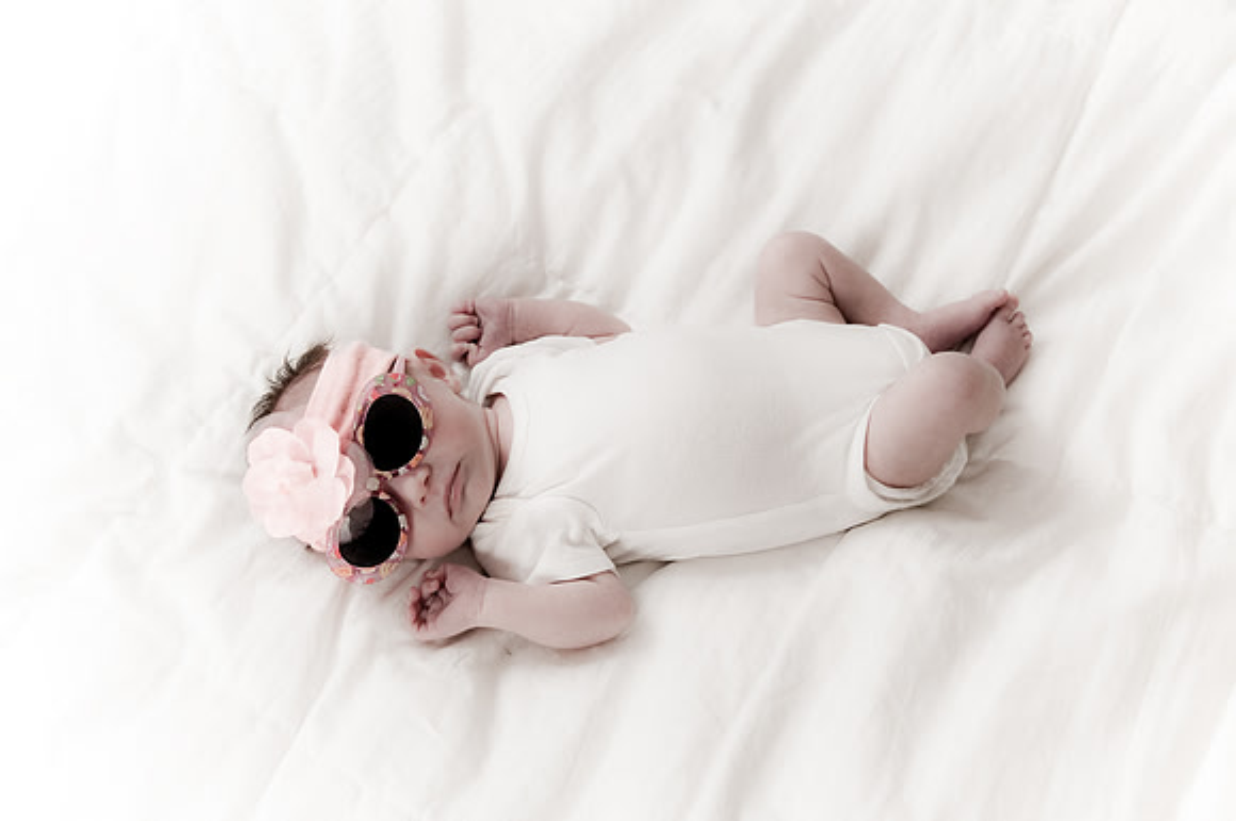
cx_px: 618
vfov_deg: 36.8
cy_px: 410
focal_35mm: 36
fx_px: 1234
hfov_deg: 53.2
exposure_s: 1/125
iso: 200
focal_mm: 24
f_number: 2.8
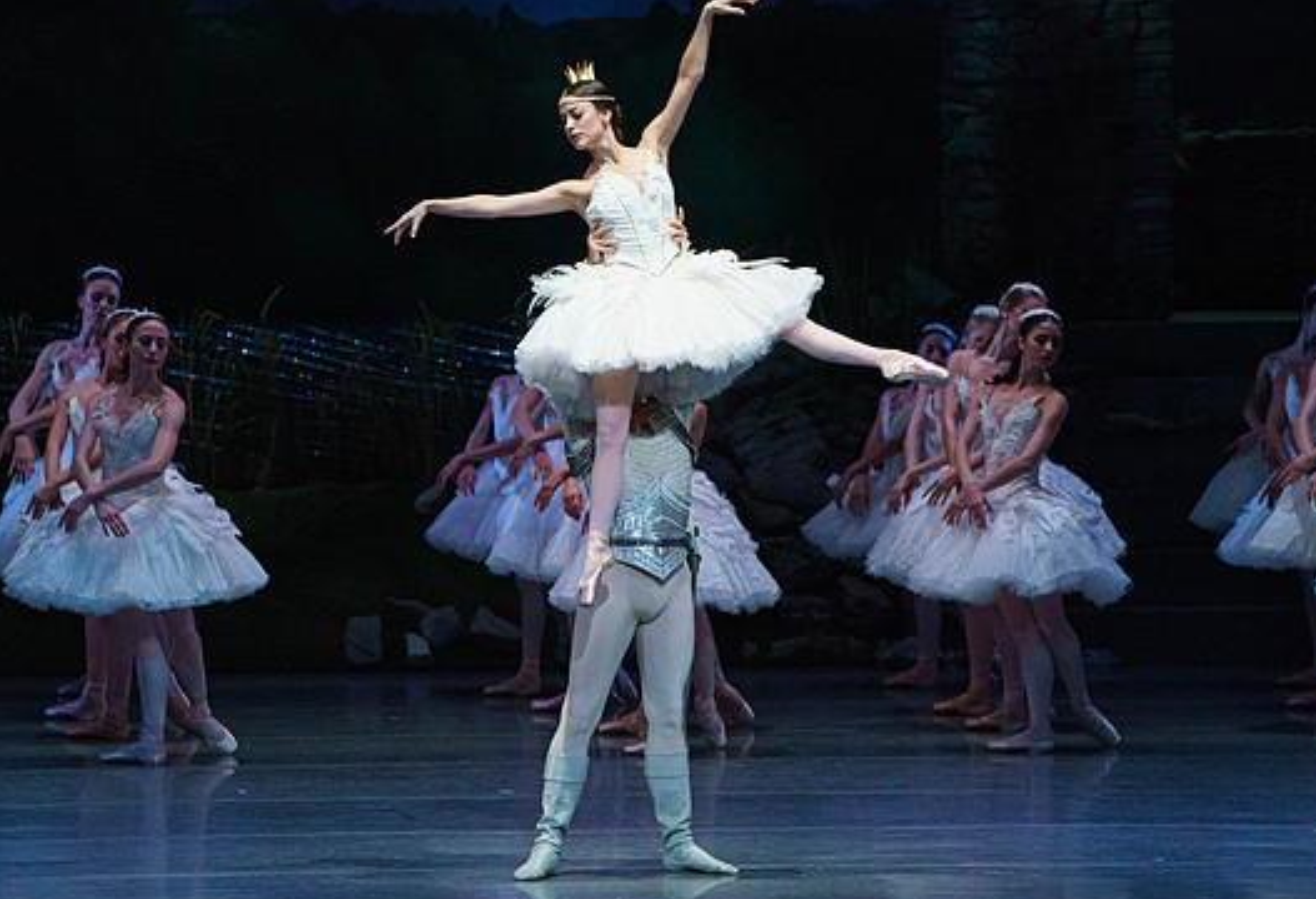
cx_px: 644
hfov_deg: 6.5
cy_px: 444
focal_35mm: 314
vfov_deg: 4.5
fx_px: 11565
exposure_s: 1/250
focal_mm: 274
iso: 8000
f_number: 5.6
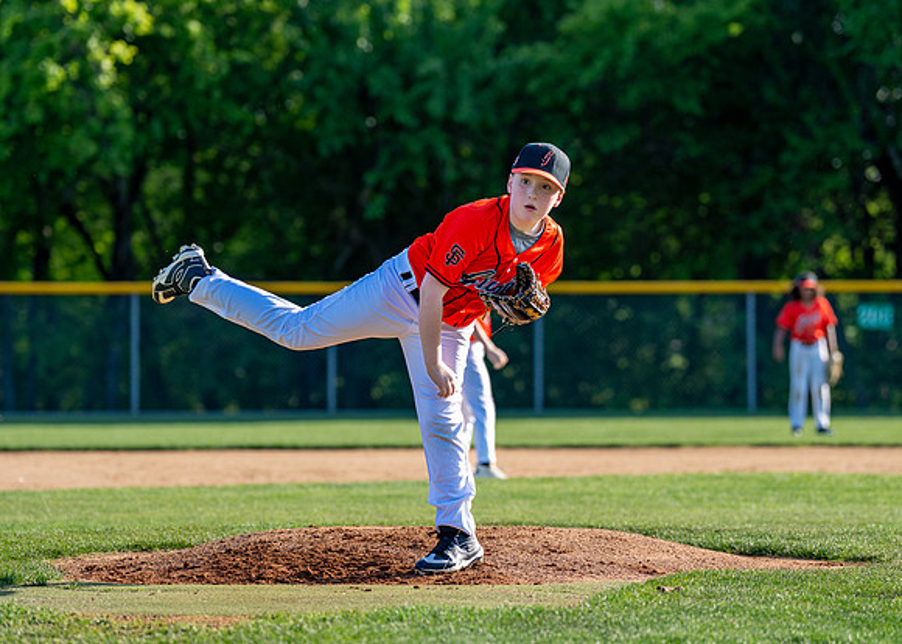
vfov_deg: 8.5
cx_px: 448
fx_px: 4350
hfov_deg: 11.8
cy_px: 337
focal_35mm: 170
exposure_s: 1/1000
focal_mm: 122
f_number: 2.8
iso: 100
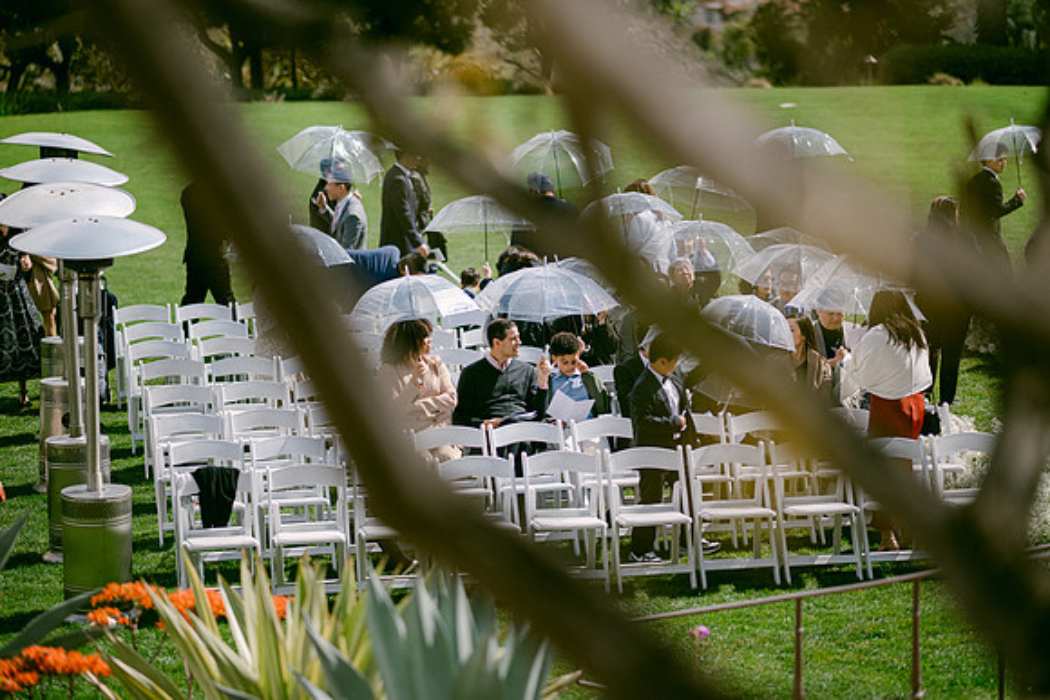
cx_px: 525
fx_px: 3063
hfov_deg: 19.5
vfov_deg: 13.0
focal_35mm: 105
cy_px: 350
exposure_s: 1/20000
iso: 200
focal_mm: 105
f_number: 1.4
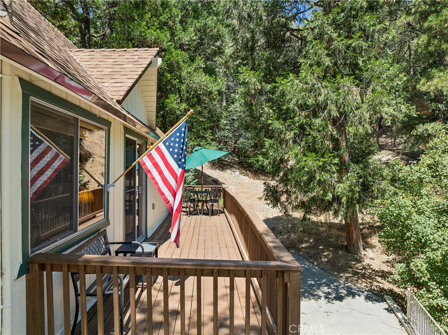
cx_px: 224
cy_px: 168
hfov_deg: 71.6
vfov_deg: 56.7
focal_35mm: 24
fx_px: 310
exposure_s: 1/1250
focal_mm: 12.3
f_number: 2.8
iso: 150
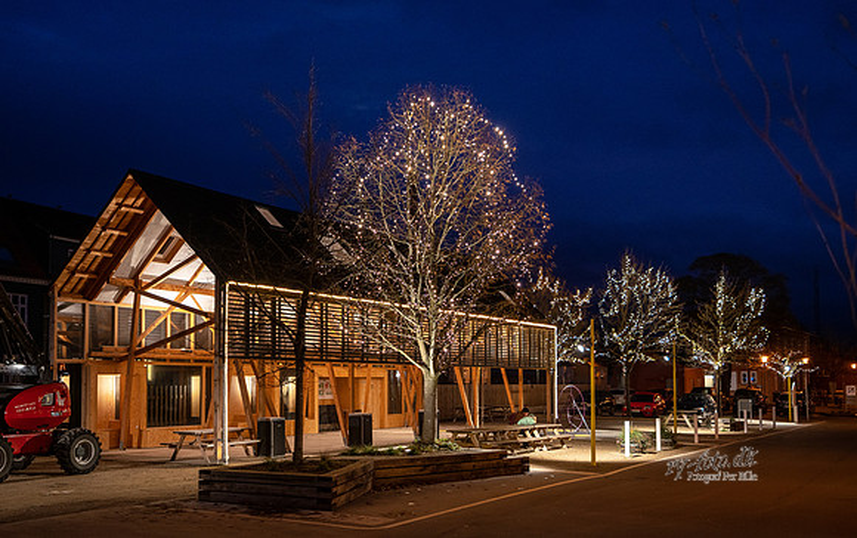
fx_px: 982
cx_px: 407
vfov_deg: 30.5
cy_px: 335
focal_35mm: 42
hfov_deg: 47.1
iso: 1000
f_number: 2.8
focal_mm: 35
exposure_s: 1/20
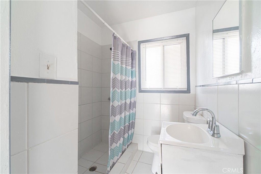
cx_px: 130
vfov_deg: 77.3
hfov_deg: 100.4
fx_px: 109
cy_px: 87
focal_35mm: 15
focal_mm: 10
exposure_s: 1/6
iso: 320
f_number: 6.3
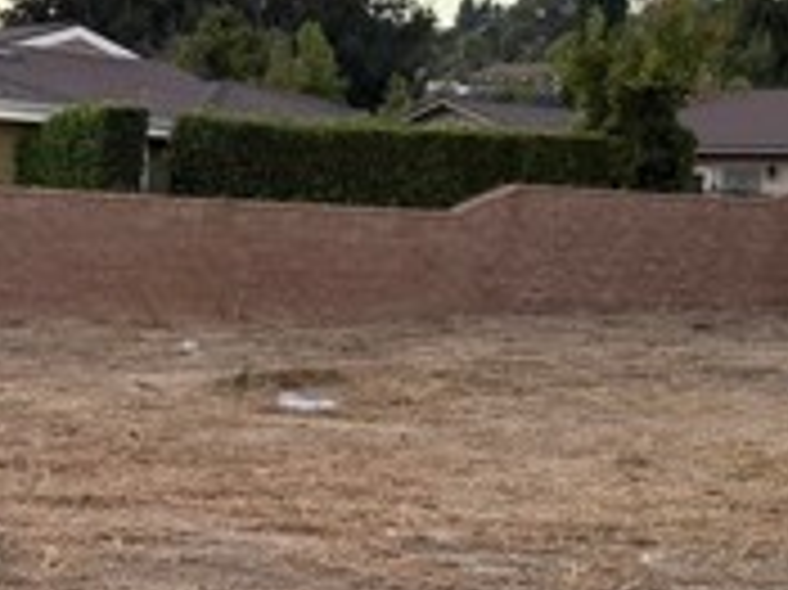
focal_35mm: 88
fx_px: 2002
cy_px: 500
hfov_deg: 21.6
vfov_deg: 16.6
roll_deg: -2.4
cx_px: 32
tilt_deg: -8.1
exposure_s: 1/180
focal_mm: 6.76
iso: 200
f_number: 1.78
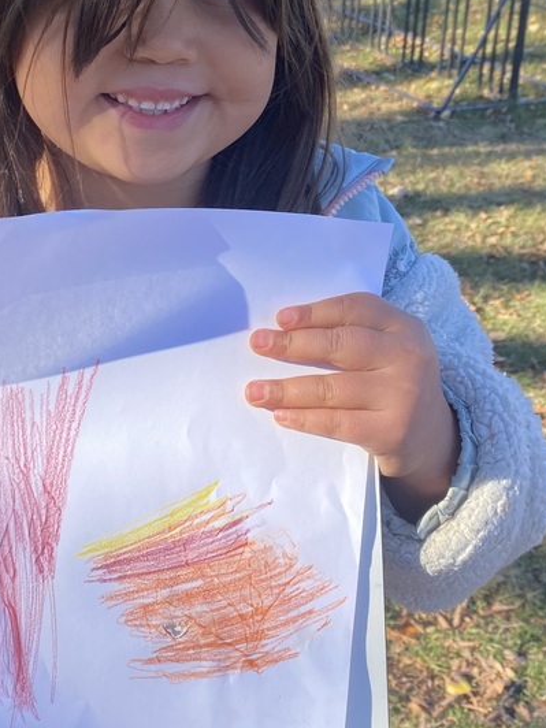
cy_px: 246
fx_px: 1052
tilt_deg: -21.5
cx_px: 126
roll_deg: +0.9
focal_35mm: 50
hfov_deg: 28.6
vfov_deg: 37.8
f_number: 1.8
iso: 32
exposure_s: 1/733
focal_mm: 4.25
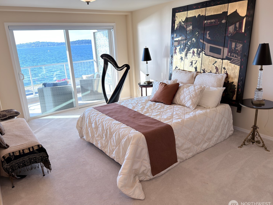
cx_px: 128
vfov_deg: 53.1
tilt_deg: -16.2
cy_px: 102
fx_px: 205
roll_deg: +3.2
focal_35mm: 26
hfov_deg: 67.2
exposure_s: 1/243
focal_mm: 6.76
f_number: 1.78
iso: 80
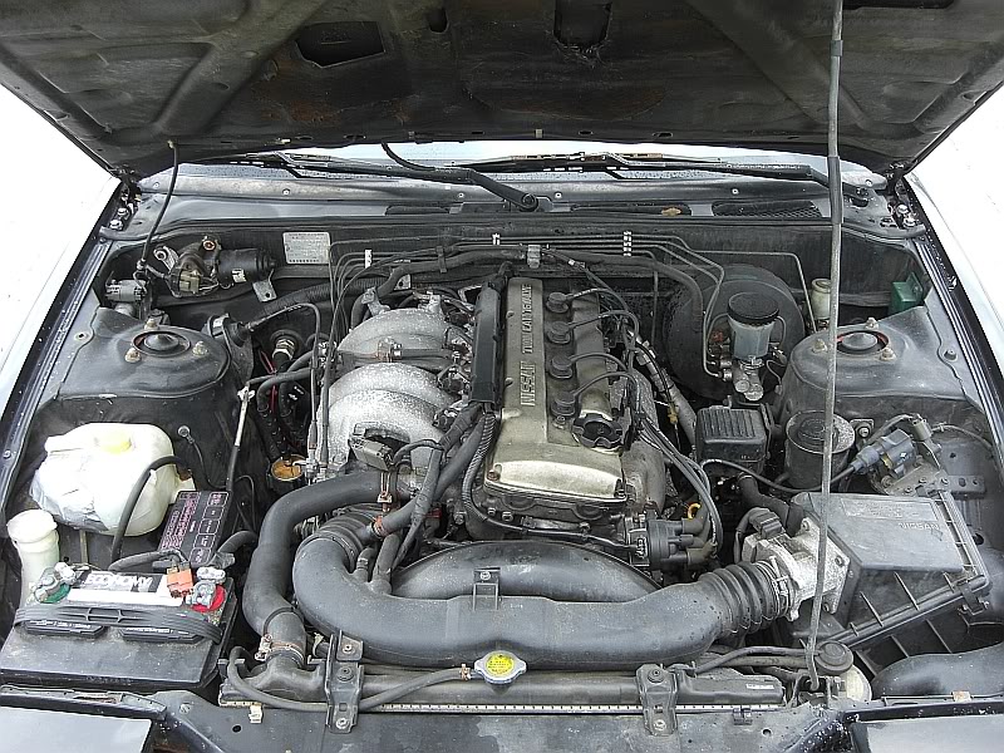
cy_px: 376
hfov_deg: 49.0
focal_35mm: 38
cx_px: 502
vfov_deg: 37.7
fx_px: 1102
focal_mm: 7.9
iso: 80
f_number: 2.8
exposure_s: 1/125
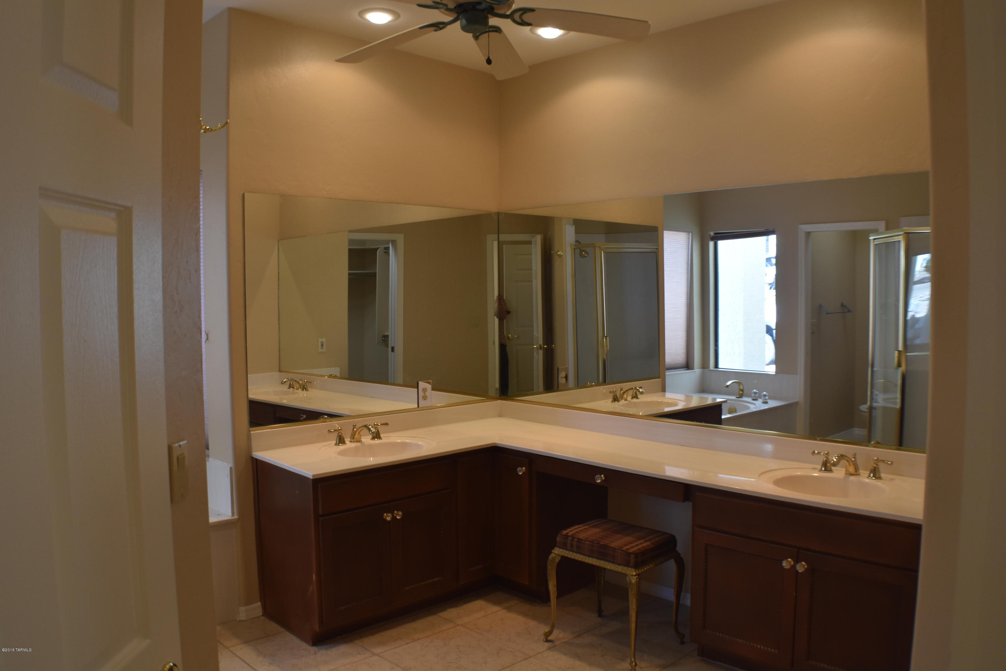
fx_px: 1048
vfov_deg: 35.5
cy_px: 336
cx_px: 503
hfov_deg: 51.3
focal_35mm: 38
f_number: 5
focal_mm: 25
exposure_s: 1/100
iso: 400
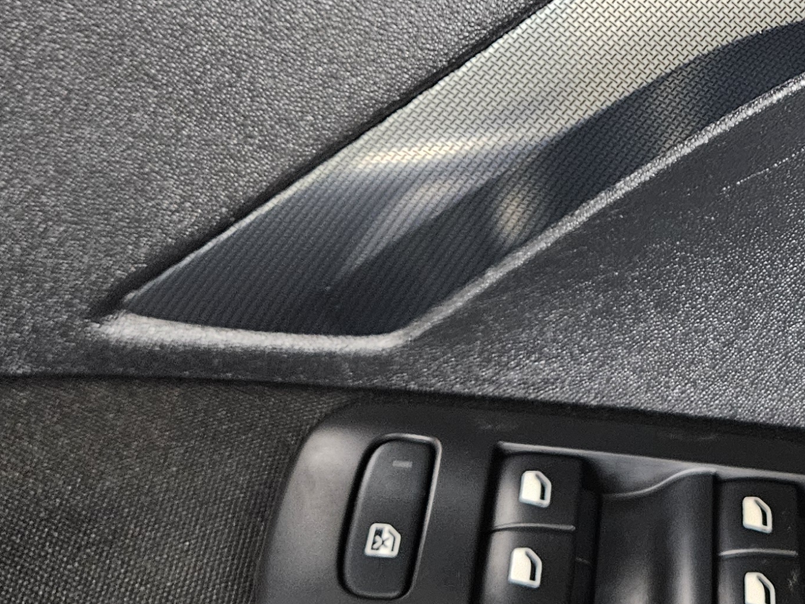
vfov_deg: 21.4
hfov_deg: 26.5
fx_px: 1558
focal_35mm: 67
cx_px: 906
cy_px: 56
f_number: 1.8
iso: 640
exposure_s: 1/60
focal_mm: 5.4
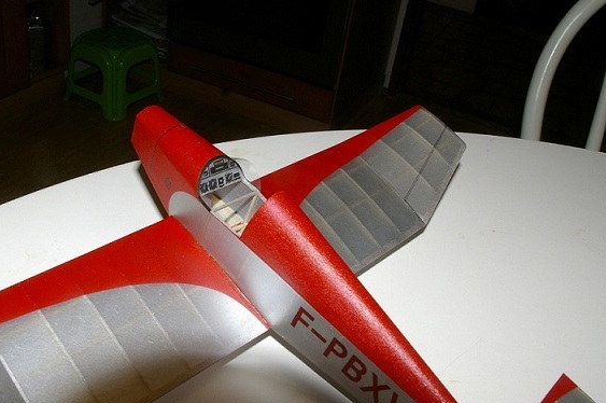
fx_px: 622
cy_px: 173
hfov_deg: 51.3
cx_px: 223
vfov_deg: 35.8
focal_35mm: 37
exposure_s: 1/30
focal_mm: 18
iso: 400
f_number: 16
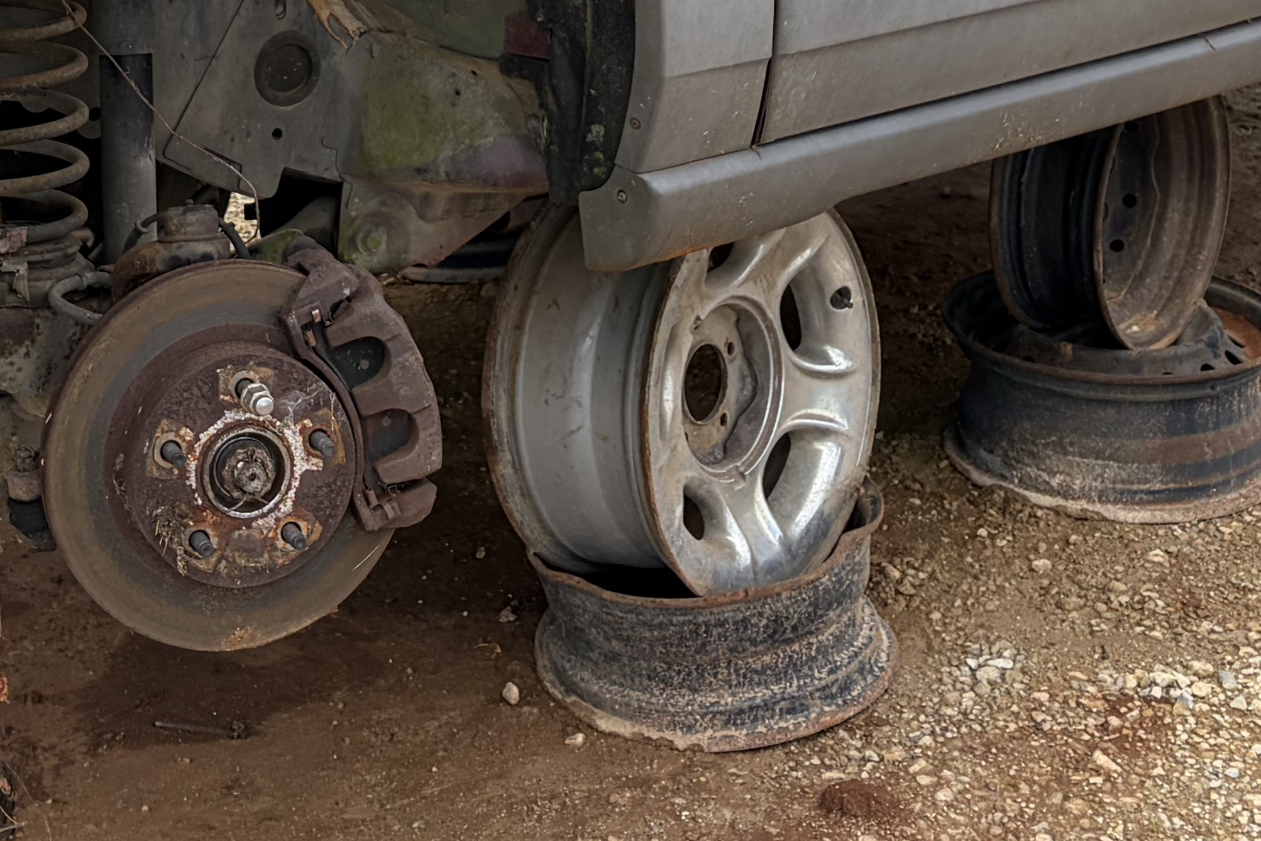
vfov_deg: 16.7
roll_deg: -0.8
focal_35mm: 77
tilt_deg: -6.3
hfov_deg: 26.0
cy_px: -262
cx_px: 297
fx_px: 2697
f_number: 1.6
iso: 64
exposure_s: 1/2364
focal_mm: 5.96
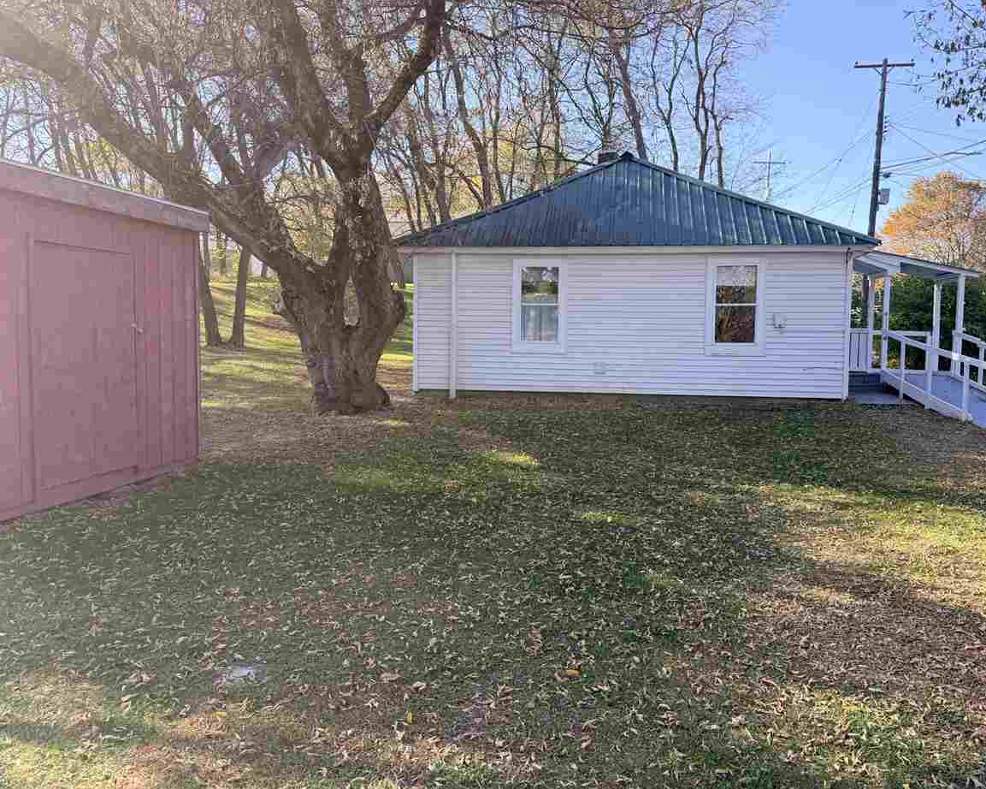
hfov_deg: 65.9
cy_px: 382
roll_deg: -1.0
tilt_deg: -3.6
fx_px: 759
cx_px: 540
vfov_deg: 54.9
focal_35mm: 26
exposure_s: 1/868
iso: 80
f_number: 1.78
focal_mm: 6.76
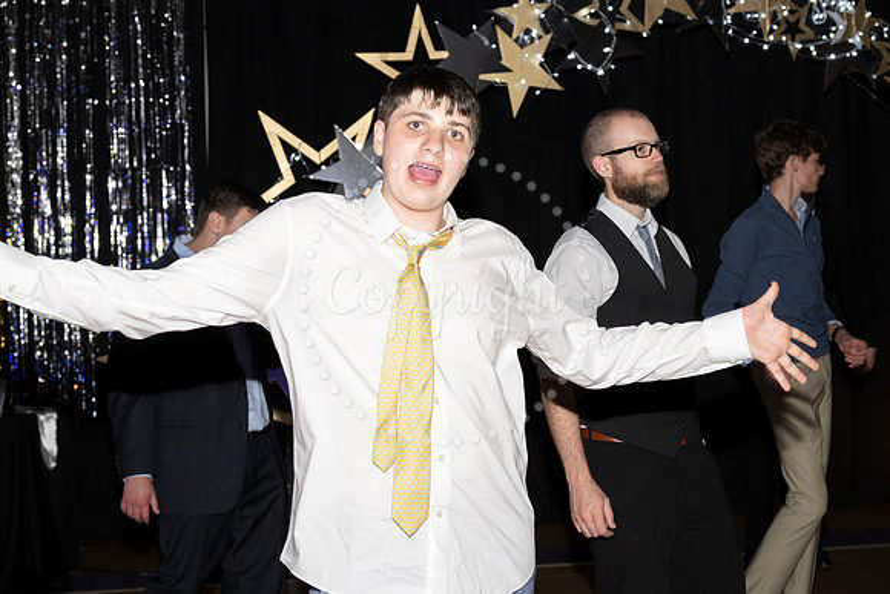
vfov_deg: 22.3
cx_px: 445
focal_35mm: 61
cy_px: 297
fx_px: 1508
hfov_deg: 32.9
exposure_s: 1/100
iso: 1000
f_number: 5.6
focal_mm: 61
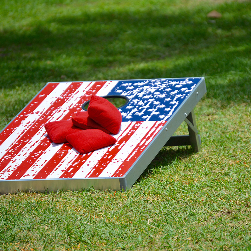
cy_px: 126
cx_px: 162
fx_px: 2442
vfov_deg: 5.9
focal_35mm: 298
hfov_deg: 5.9
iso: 250
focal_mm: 155
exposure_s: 1/2000
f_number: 5.6
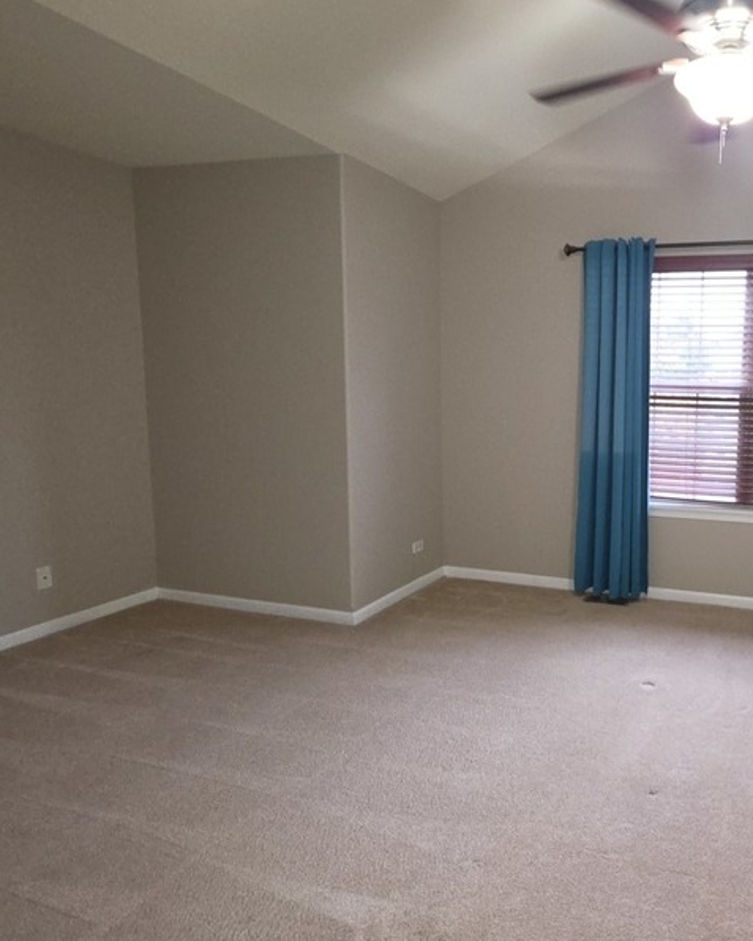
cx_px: 606
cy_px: 464
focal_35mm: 23
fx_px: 641
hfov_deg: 56.3
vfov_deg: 72.6
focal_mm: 2.2
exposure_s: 1/30
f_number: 1.9
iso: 250
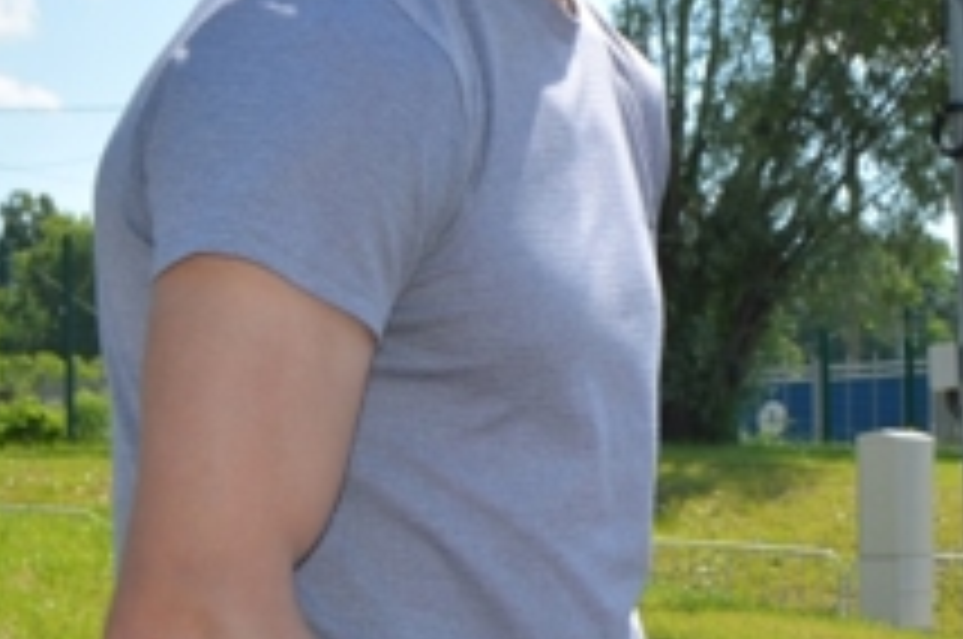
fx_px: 3659
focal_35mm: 137
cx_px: 1458
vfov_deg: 10.0
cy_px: 405
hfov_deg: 14.0
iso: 100
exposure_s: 1/200
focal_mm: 26
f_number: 9
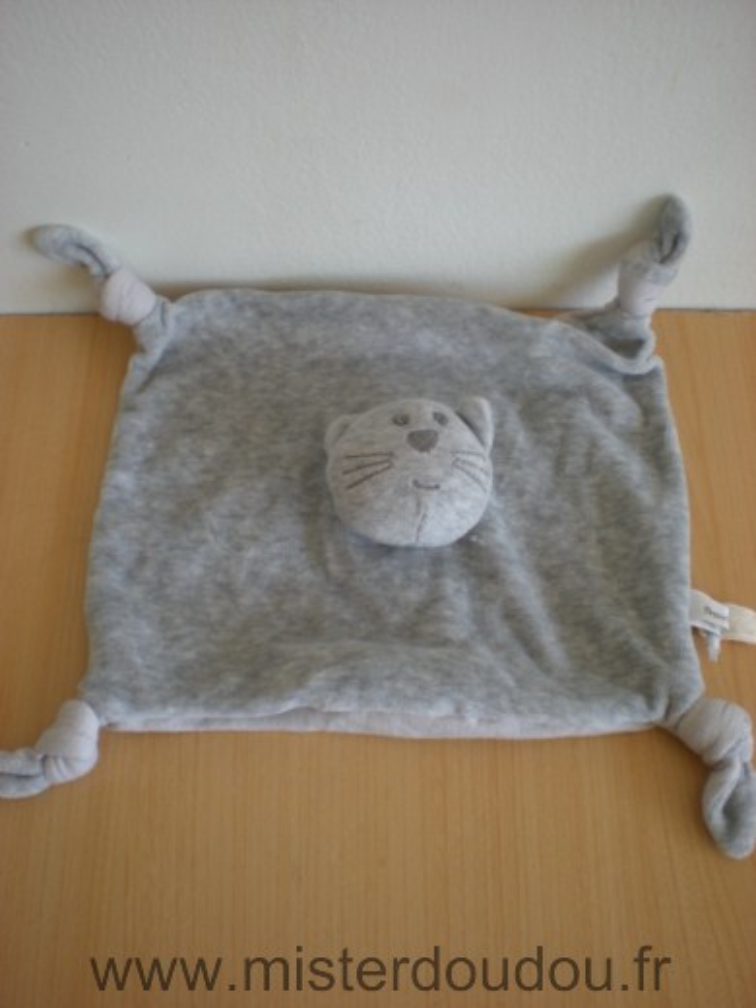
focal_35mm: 38
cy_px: 504
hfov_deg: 37.7
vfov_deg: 49.0
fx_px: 1107
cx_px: 378
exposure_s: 1/54.6
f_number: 3.1
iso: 64
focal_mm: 6.3
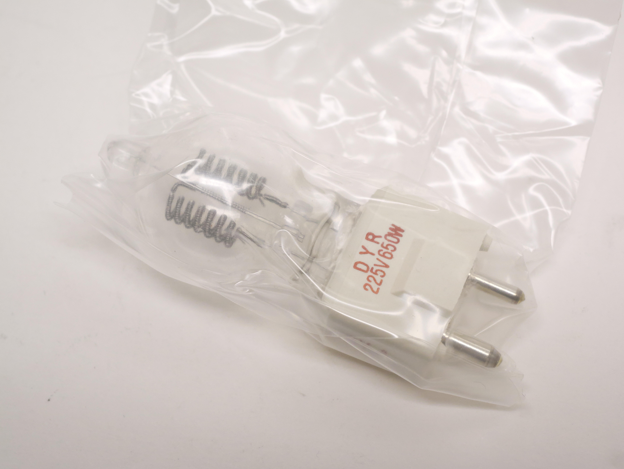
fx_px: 1082
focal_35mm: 60
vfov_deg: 24.4
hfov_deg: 32.2
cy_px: 234
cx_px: 312
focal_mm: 30
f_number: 8
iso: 2500
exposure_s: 1/125
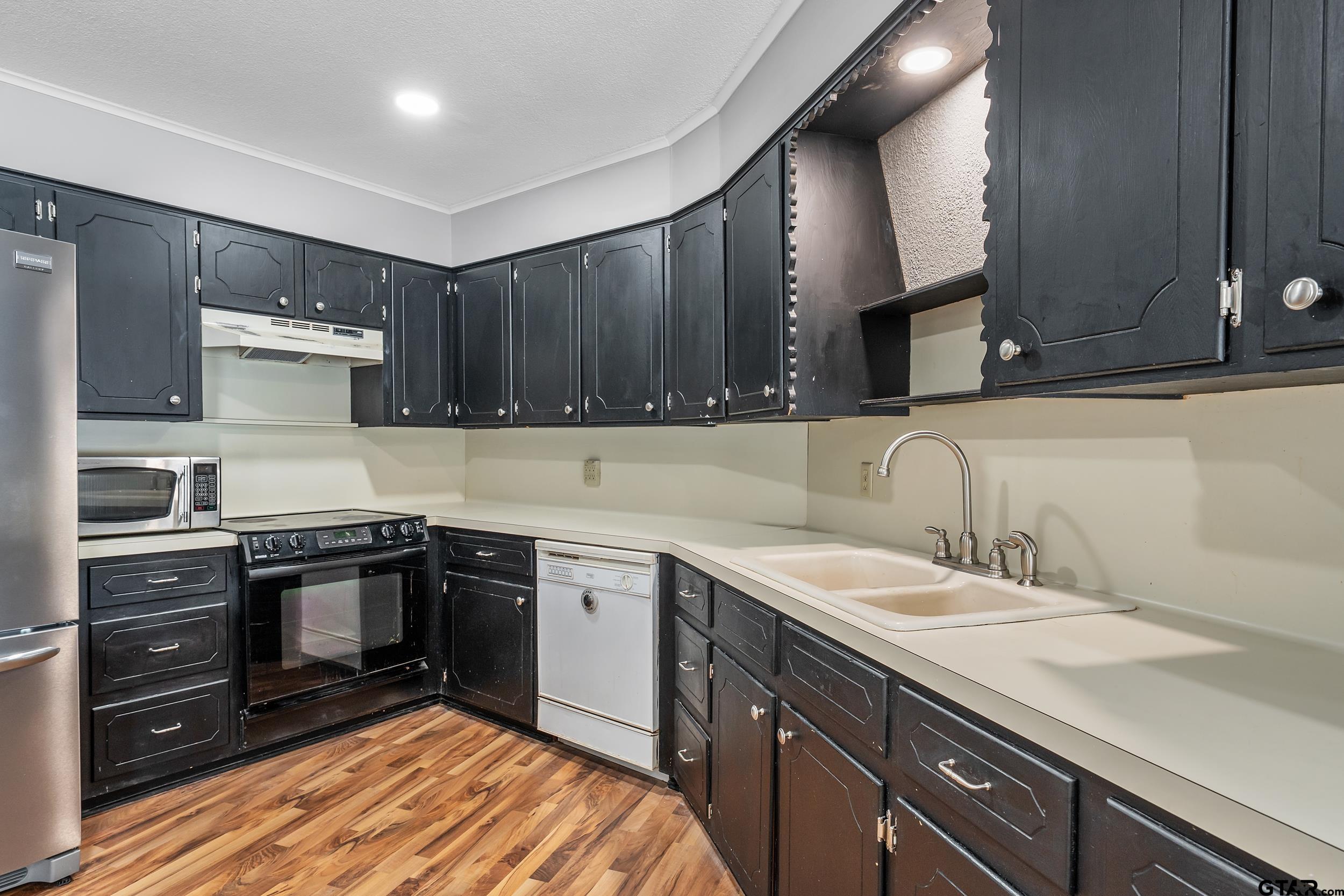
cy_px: 448
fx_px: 709
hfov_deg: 86.9
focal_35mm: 19
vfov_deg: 64.5
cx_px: 672
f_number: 8
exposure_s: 1/8
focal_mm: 19
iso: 800
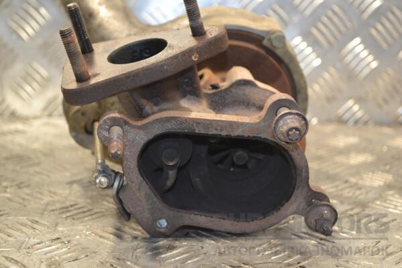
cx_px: 201
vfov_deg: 20.6
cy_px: 134
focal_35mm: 66
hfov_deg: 30.5
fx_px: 737
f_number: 5.3
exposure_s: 1/60
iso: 800
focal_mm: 44
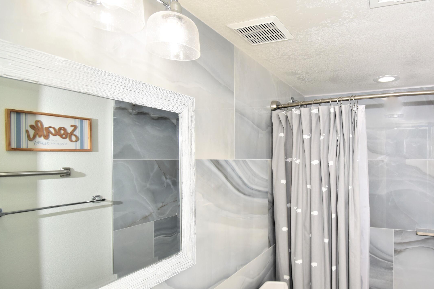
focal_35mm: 21
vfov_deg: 59.3
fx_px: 253
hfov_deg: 77.9
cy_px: 163
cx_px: 298
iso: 360
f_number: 5
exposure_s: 1/200
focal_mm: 10
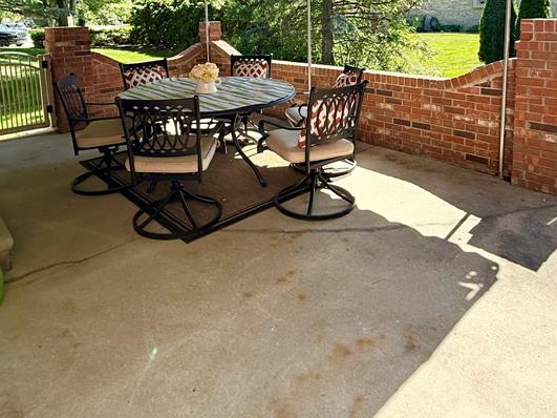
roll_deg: +1.6
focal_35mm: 27
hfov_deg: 65.3
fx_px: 434
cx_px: 295
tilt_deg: -6.8
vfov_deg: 47.7
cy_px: 67
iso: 64
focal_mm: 2.22
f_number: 2.2
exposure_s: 1/368
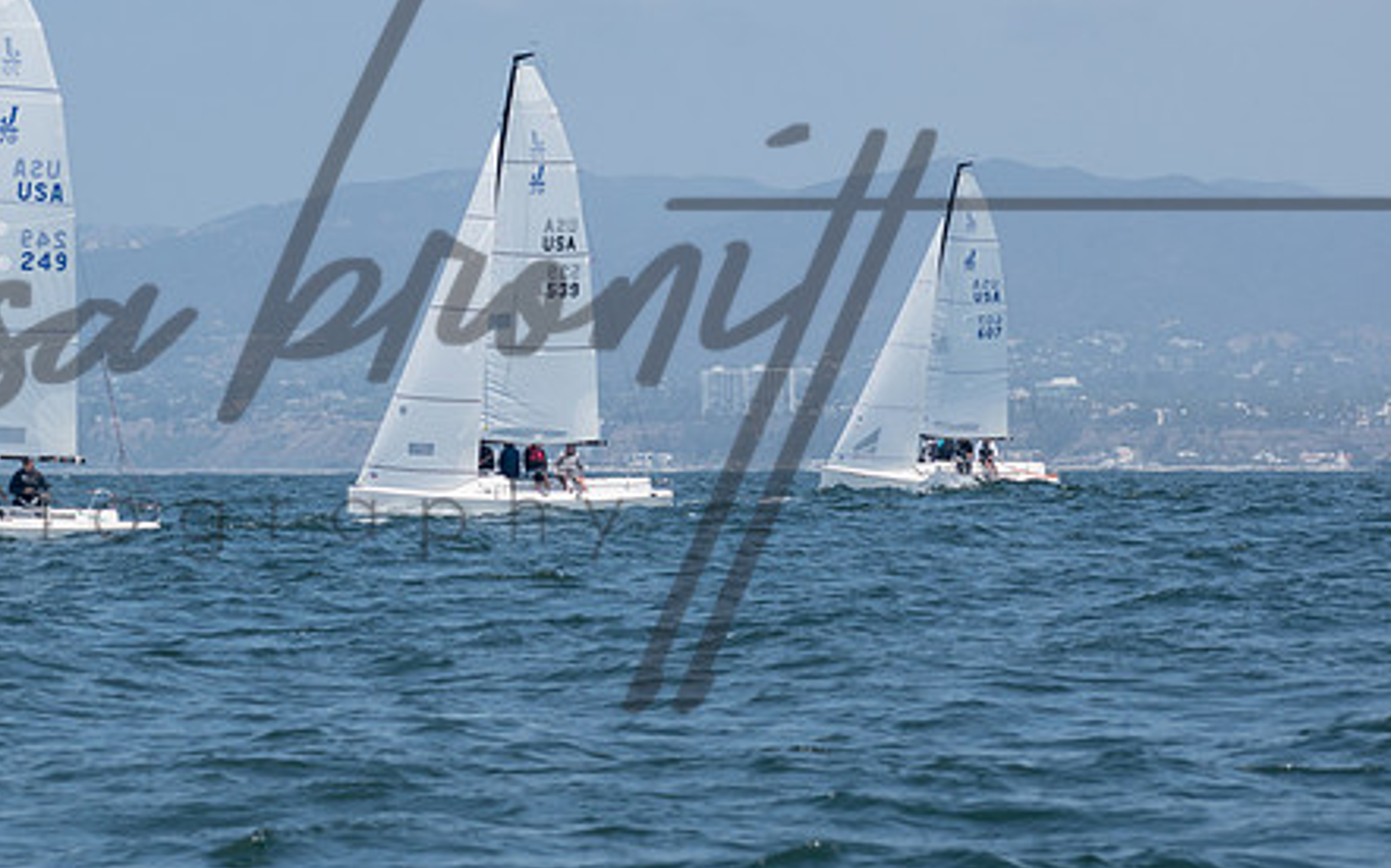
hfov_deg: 10.2
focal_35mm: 205
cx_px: 485
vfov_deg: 6.4
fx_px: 7769
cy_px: 278
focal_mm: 100
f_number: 8
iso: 400
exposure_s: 1/1250
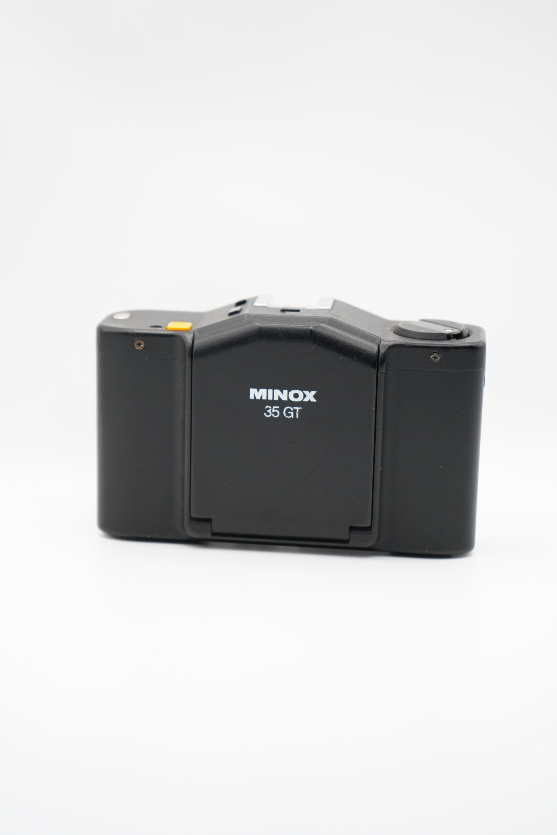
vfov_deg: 28.8
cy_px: 418
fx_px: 1624
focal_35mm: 70
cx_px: 278
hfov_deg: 19.5
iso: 2000
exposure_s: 1/250
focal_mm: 70
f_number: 5.6
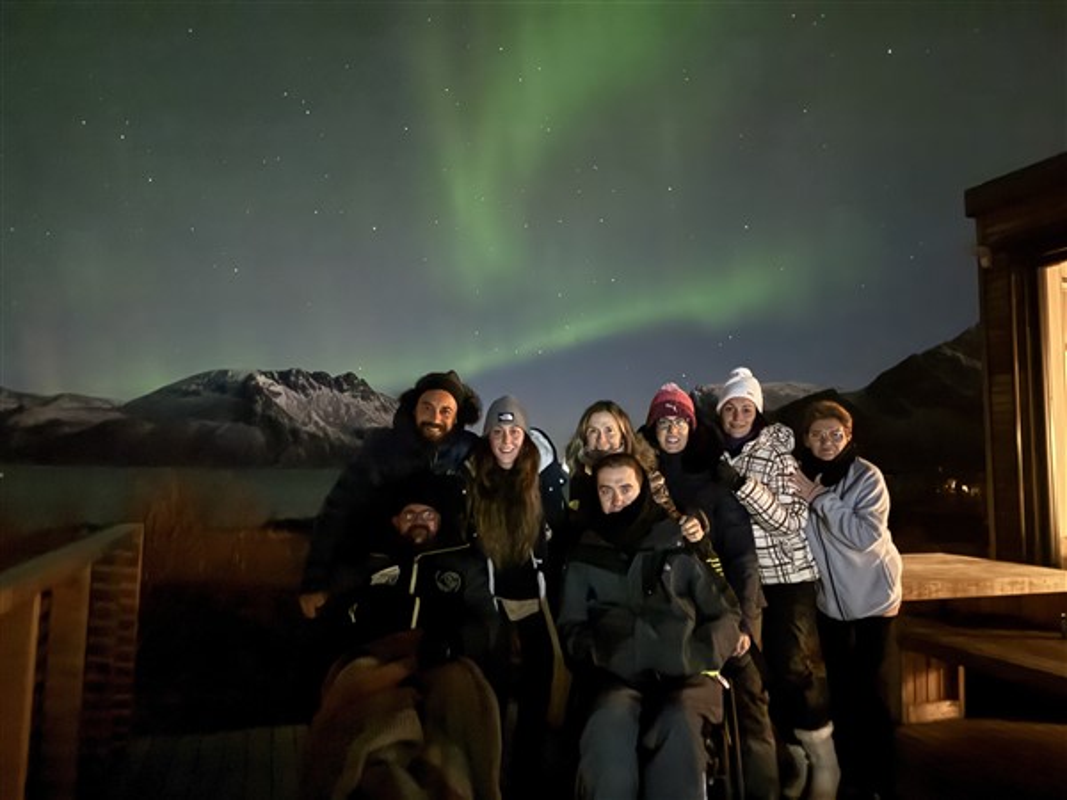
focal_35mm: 24
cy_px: 400
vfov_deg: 56.8
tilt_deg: +4.4
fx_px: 740
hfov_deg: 71.6
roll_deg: -0.2
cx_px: 534
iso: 12500
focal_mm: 6.76
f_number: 1.78
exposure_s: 1/2
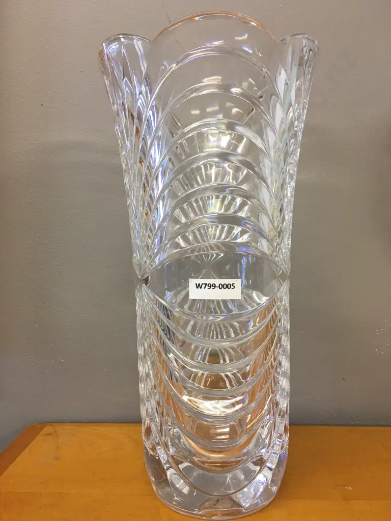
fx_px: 437
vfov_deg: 61.7
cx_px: 196
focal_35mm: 29
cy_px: 260
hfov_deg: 48.2
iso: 50
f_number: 2.2
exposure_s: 1/33
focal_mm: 4.15
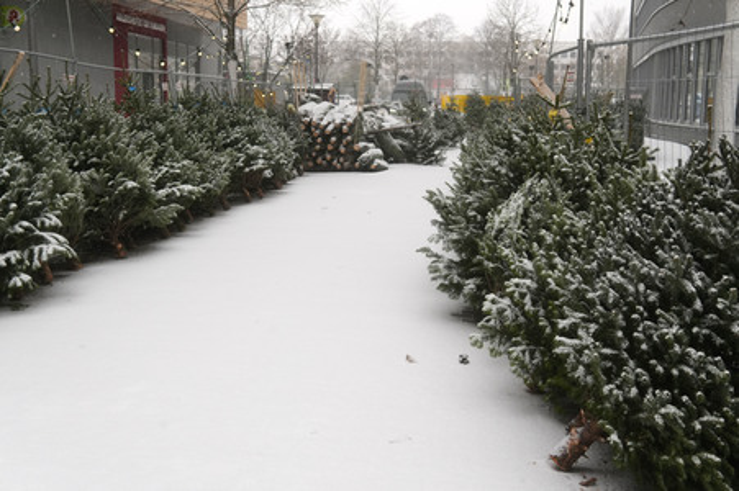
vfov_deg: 29.8
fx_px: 923
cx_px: 370
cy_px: 246
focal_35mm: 45
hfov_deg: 43.6
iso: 640
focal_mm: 30
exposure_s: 1/400
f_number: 4.5
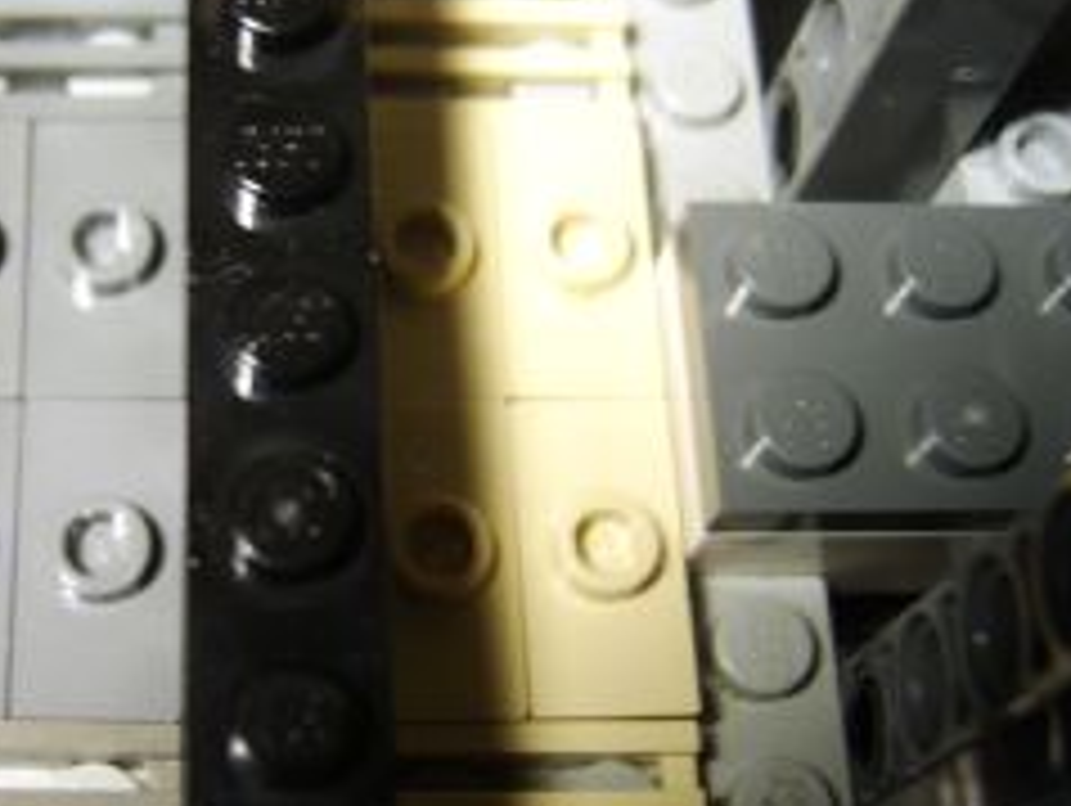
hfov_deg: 37.1
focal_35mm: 50
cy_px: 329
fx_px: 1549
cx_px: 252
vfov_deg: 29.1
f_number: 2.7
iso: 71
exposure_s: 1/4
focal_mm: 8.13
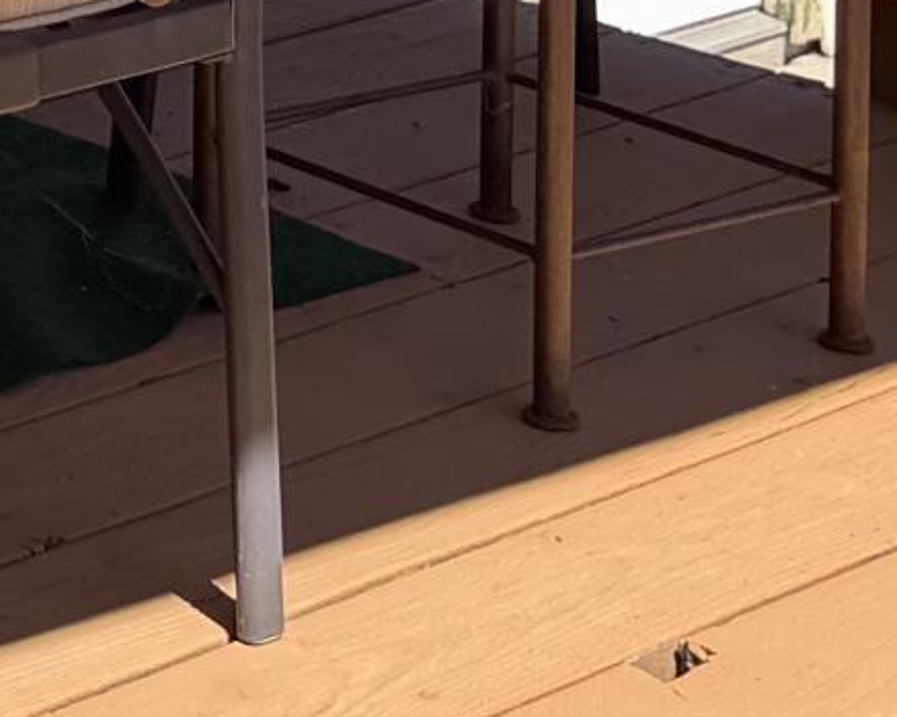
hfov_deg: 10.5
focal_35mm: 161
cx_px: -1158
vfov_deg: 8.6
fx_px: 4271
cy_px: -1136
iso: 80
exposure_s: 1/2445
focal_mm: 6.76
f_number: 1.78
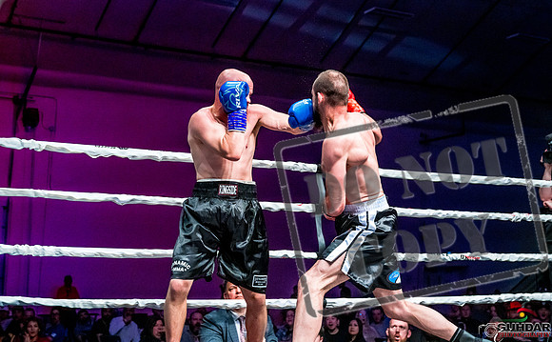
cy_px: 126
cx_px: 304
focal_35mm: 58
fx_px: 865
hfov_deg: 35.4
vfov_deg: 22.3
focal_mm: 48
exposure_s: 1/1000
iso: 4000
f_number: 4
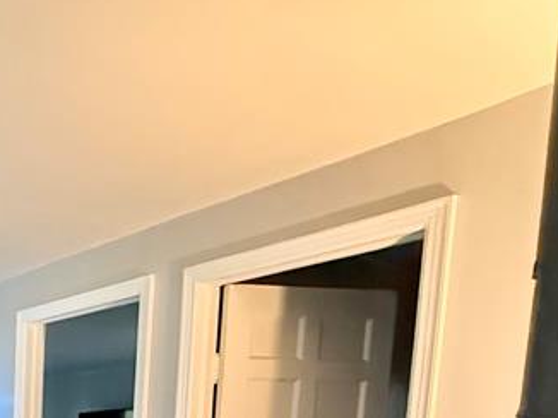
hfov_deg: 33.3
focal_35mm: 44
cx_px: -142
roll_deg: -0.3
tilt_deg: -6.7
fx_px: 709
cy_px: 538
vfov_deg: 27.6
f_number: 2.2
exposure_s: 1/60
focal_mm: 2.22
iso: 1250
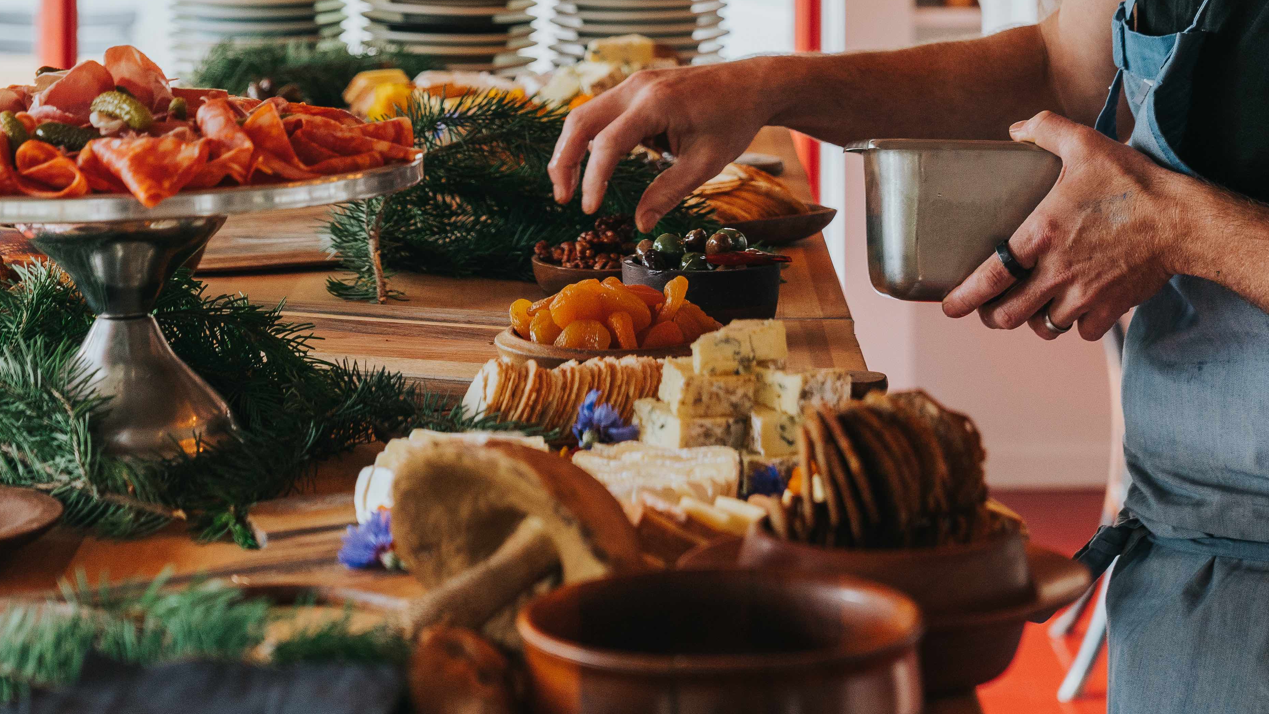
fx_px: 3971
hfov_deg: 18.1
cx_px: 767
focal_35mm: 118
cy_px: -41
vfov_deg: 10.2
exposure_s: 1/250
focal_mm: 53
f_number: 3.5
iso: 400
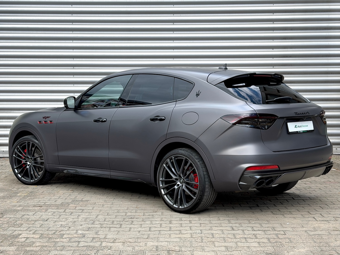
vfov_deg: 30.3
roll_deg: +0.4
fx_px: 471
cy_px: 128
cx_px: 170
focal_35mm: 48
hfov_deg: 39.7
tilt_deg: -3.8
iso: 50
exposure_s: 1/140
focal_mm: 6.76
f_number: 1.78
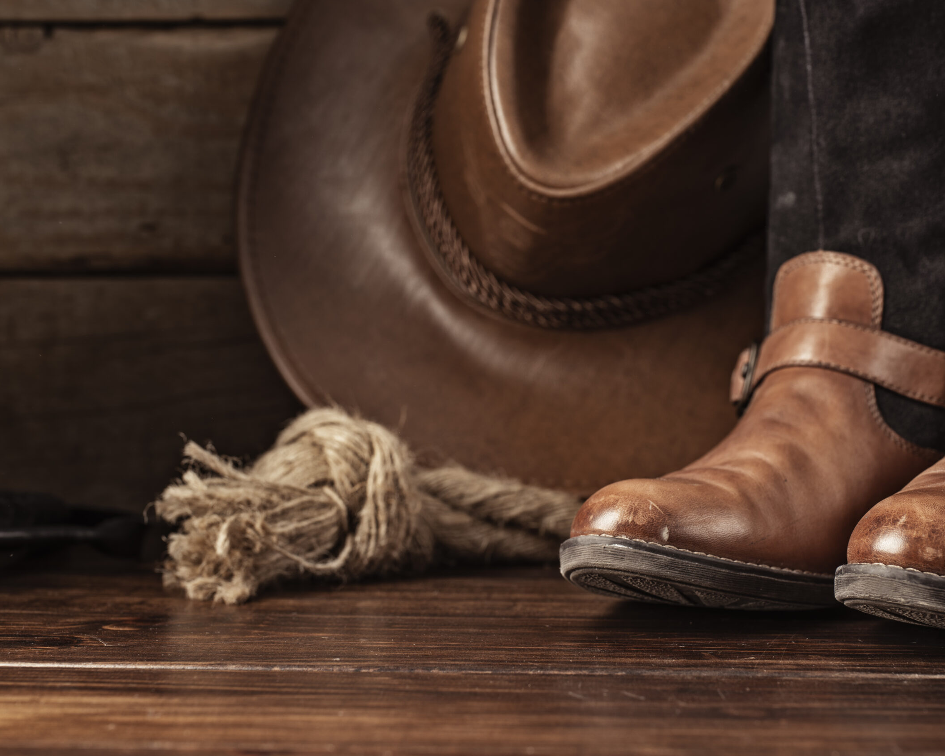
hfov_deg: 32.9
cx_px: 555
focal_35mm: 57
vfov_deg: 26.7
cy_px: 378
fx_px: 1594
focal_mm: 50
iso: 100
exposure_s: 1/100
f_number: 3.2
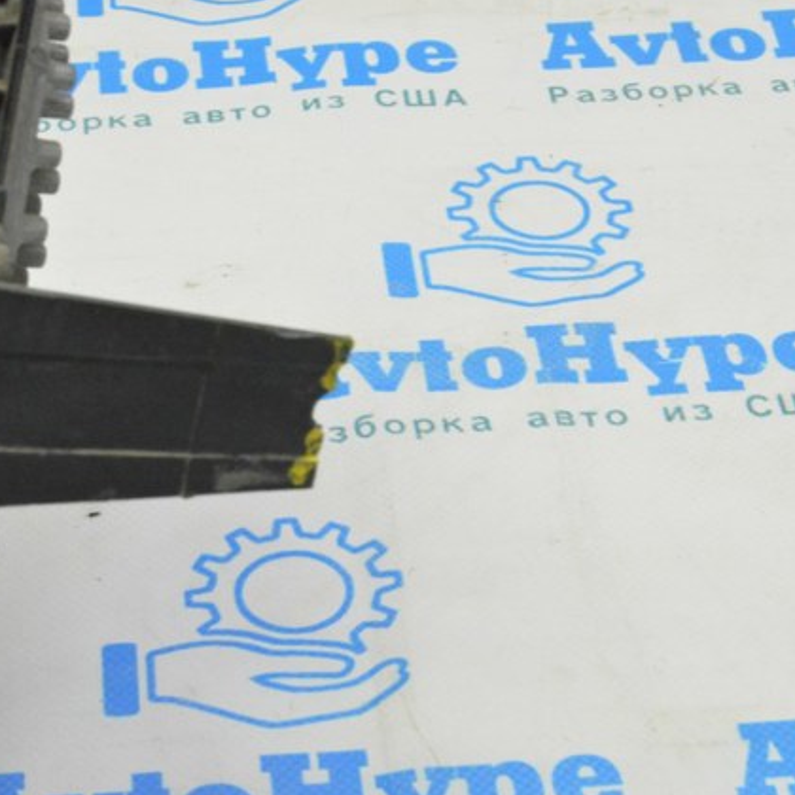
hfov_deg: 16.3
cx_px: 310
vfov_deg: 16.3
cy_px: 400
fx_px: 2771
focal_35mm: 107
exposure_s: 1/20
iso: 6400
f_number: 20
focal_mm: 55
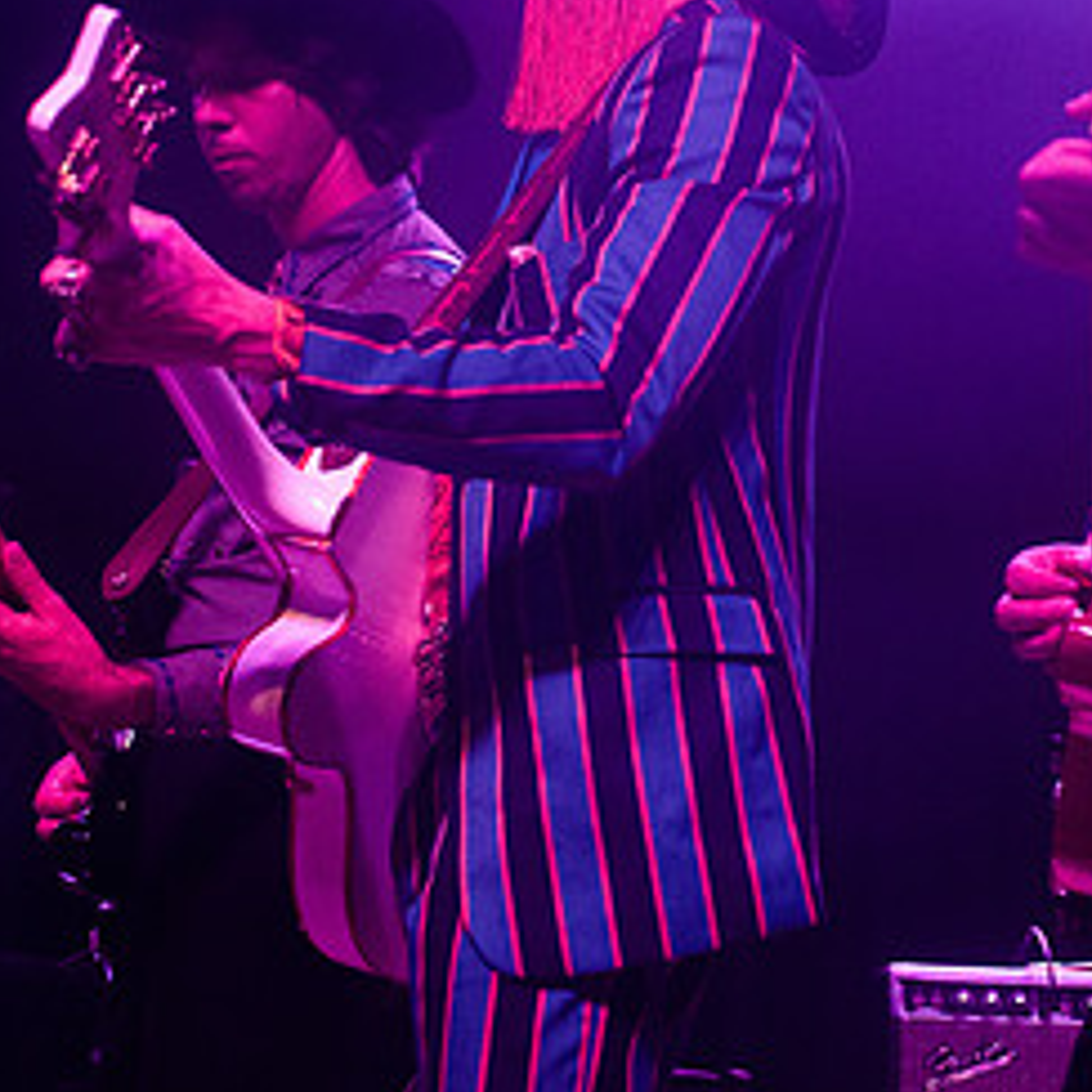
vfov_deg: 19.4
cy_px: 257
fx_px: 3176
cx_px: 783
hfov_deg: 19.4
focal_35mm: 89
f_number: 3.2
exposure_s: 1/250
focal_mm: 44
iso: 3200
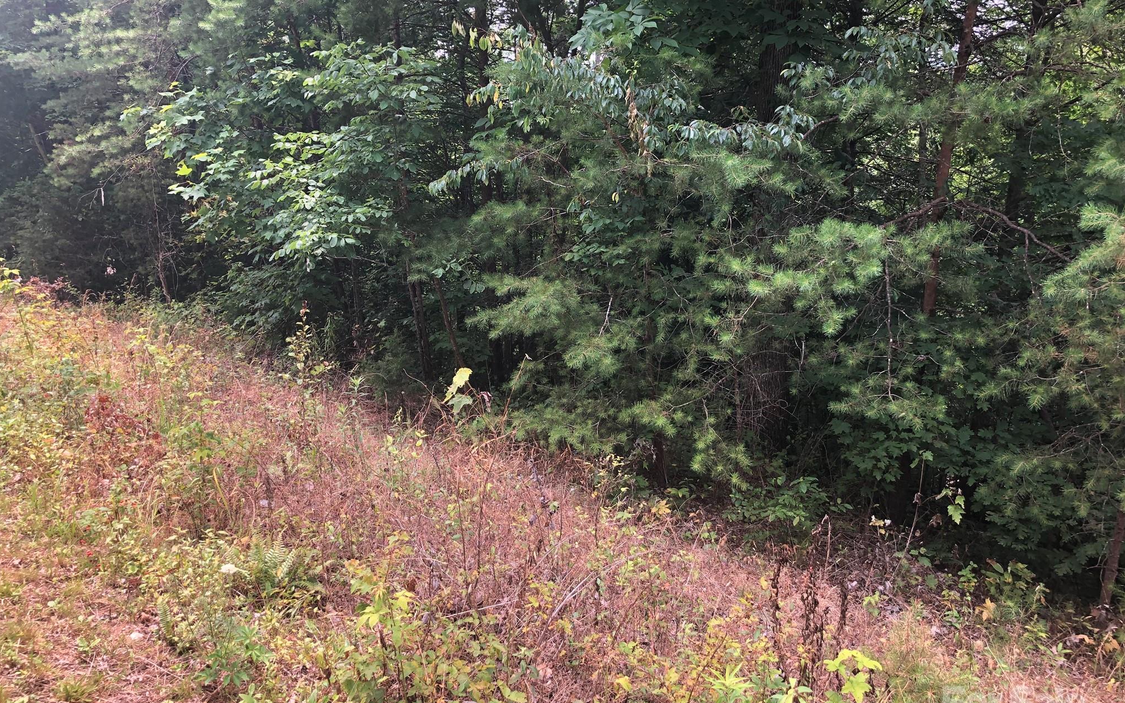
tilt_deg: -11.5
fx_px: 920
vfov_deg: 41.8
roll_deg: +0.8
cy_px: 364
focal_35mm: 30
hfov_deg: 62.9
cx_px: 557
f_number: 1.8
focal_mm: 3.99
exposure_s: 1/134
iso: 20
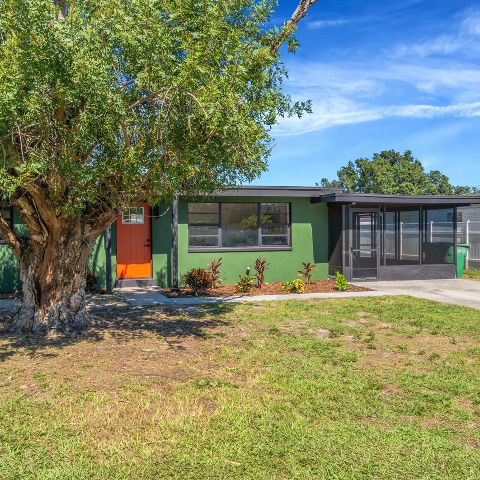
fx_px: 502
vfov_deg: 51.1
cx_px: 208
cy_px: 240
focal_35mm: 32
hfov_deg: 51.0
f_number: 16
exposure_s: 1/45
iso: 100
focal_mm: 25
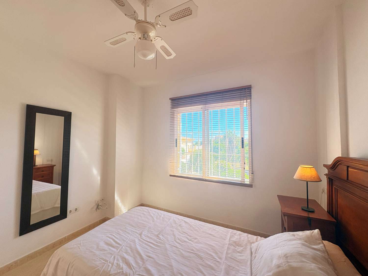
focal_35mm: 14
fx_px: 149
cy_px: 138
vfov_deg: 85.7
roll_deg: +0.1
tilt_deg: +3.6
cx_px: 184
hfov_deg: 102.1
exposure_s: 1/131
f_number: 2.2
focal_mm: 2.22
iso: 125
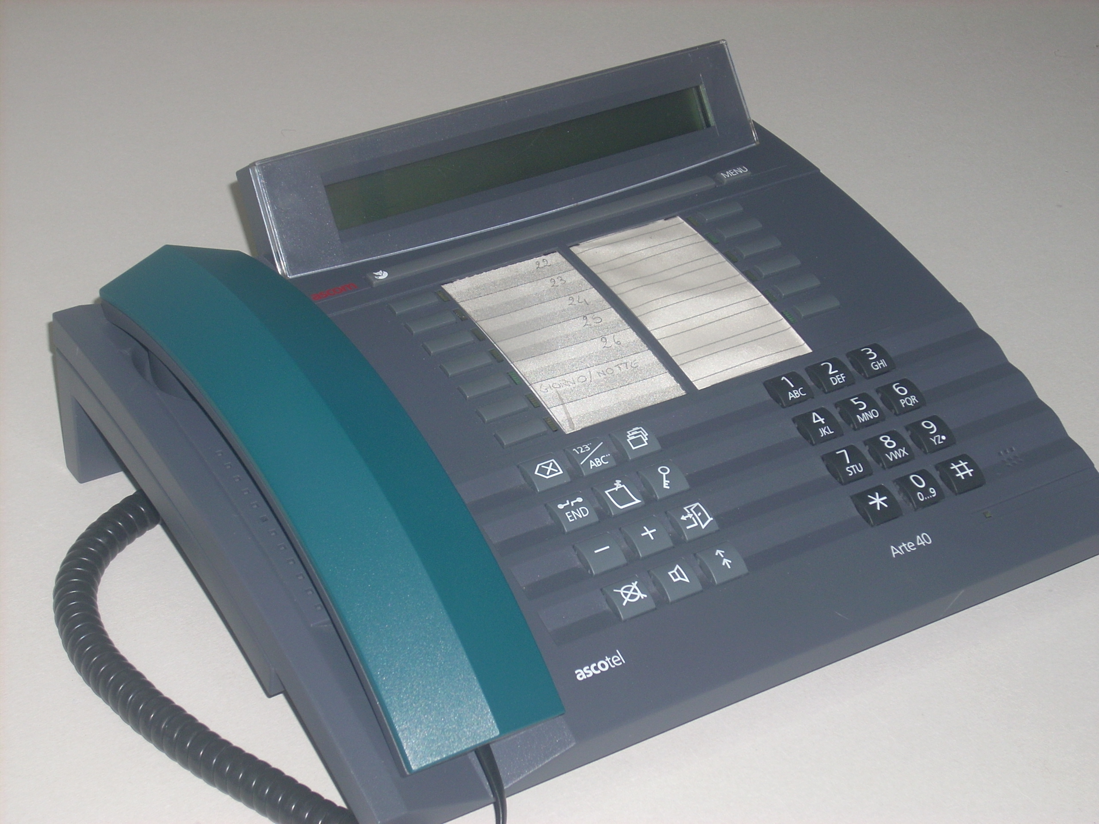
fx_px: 2445
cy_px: 412
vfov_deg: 19.1
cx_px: 550
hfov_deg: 25.3
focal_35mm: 77
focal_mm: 12.8
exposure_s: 1/60
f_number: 4.2
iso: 64
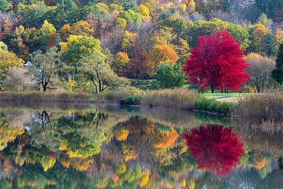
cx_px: 142
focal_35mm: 129
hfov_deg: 15.9
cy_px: 94
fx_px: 1014
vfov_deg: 10.6
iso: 1250
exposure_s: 1/160
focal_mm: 86
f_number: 14
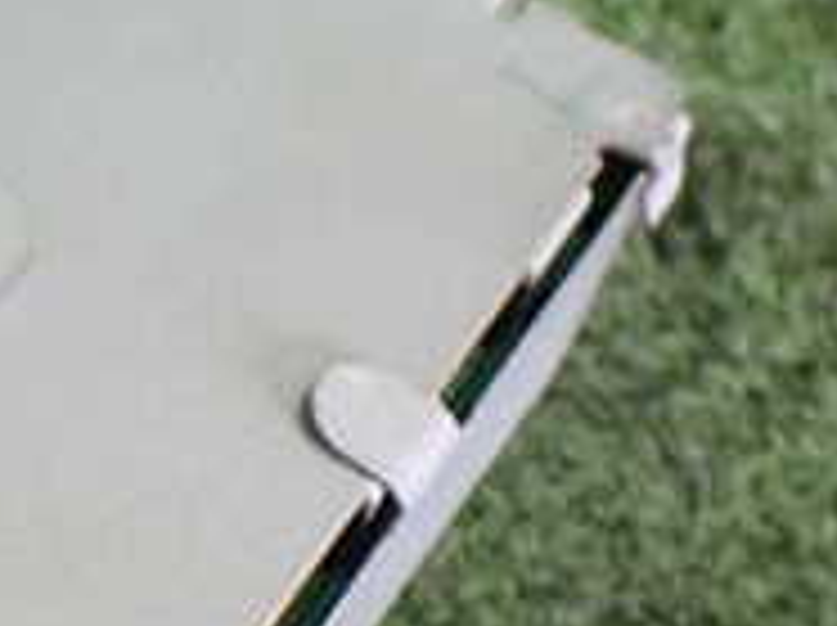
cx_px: -459
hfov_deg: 17.9
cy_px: 423
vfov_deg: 15.2
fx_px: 2342
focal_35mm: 97
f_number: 2.3
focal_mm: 5.4
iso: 640
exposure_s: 1/125
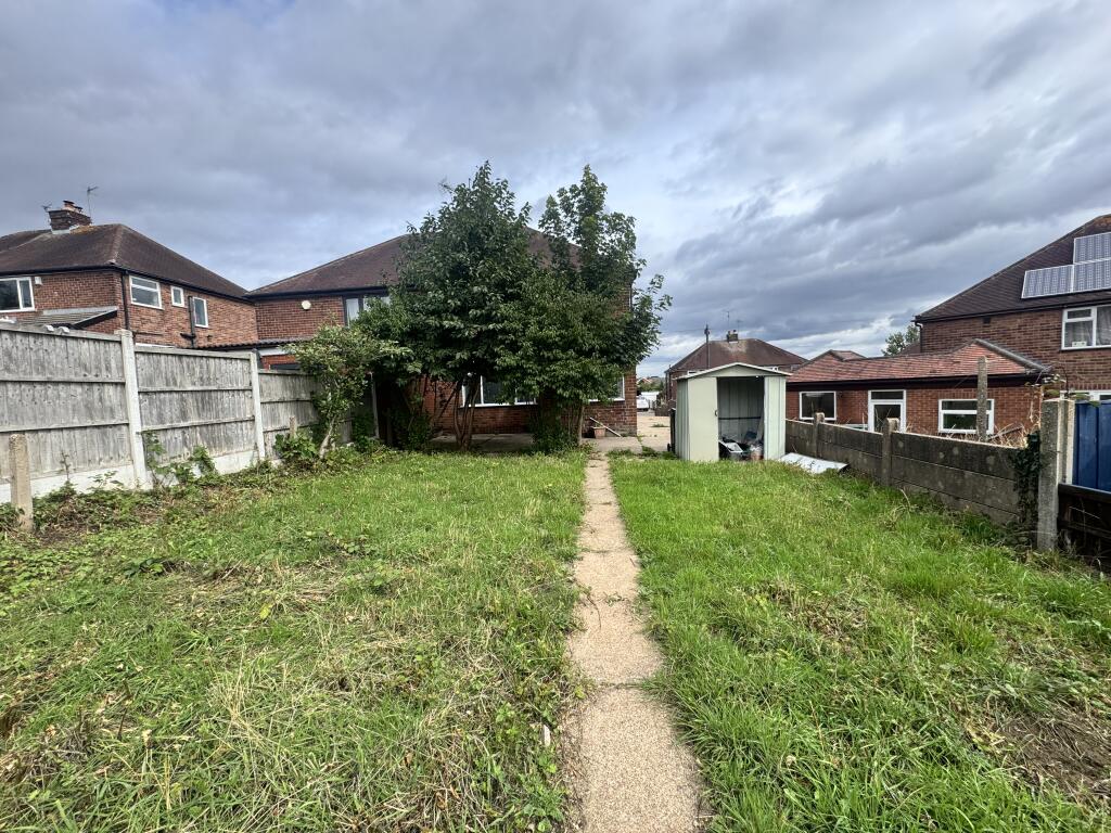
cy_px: 416
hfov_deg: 102.1
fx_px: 449
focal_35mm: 14
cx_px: 556
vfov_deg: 85.7
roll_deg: +1.6
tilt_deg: -3.4
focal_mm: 2.22
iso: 40
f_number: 2.2
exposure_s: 1/727
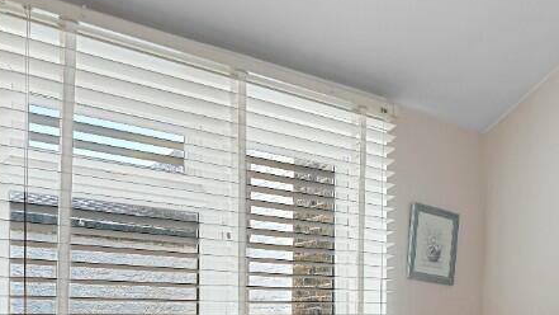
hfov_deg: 56.1
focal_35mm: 34
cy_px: 312
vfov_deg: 32.1
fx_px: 504
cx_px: 397
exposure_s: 1/1.67
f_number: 8
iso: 400
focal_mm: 14
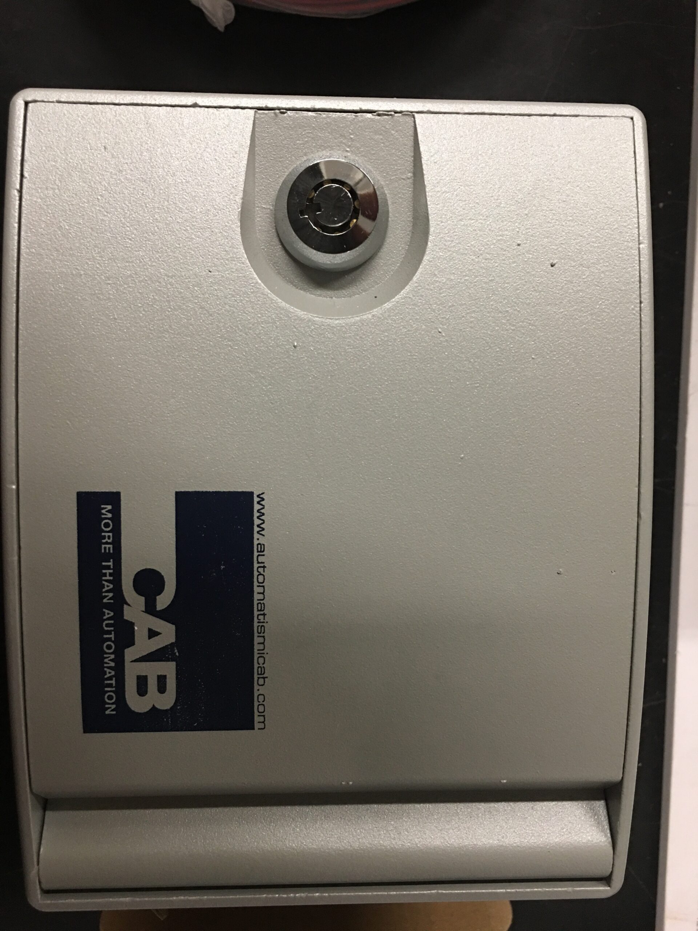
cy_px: 466
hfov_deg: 48.2
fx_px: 780
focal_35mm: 29
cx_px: 349
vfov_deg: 61.7
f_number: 2.2
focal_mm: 4.15
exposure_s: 1/10
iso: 80
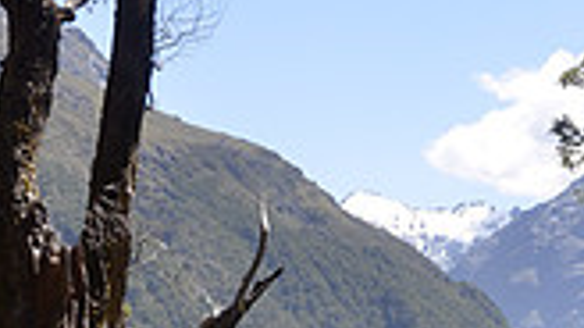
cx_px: 591
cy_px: 517
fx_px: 2058
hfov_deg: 15.8
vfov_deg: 8.8
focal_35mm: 133
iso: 140
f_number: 8
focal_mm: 24
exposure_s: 1/250
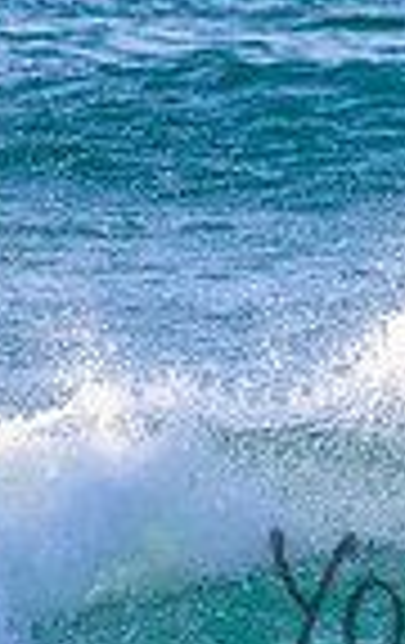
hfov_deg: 0.8
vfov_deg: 1.2
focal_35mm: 1690
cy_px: 561
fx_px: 29697
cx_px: 734
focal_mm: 410
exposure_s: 1/2000
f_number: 10
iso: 2800
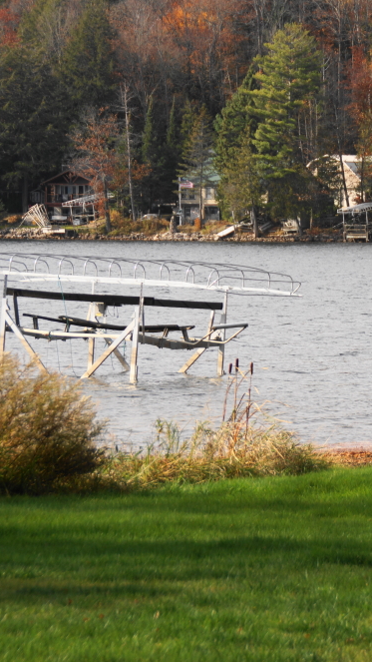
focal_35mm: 213
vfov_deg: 10.1
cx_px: 286
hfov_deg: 5.7
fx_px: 3735
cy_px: 331
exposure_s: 1/160
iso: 125
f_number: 5.6
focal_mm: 90
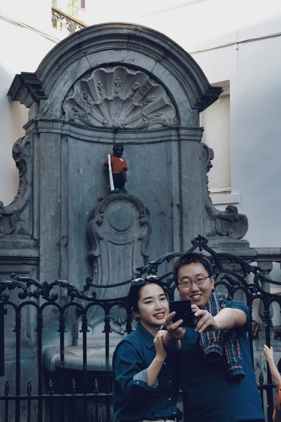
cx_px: 140
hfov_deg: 25.5
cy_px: 211
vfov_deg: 37.5
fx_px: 620
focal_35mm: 53
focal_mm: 35
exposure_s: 1/400
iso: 400
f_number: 5.6
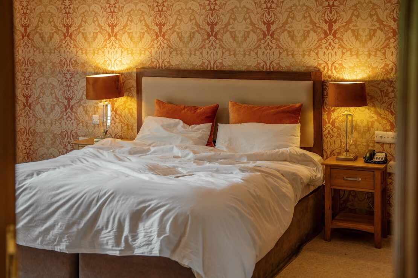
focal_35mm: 50
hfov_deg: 39.7
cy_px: 139
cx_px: 209
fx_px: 579
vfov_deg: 27.0
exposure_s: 1/50
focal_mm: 49.9
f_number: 2.8
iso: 160
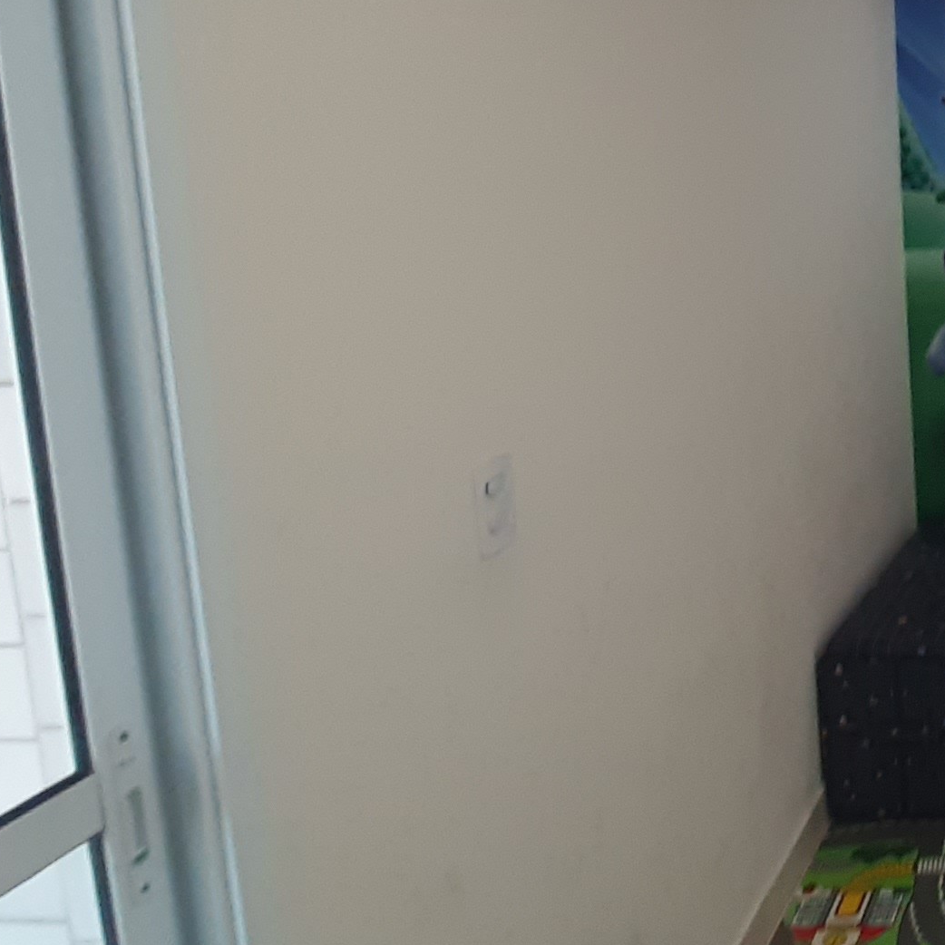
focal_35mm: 36
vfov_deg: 45.1
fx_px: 1112
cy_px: 287
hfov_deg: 34.1
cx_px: 1205
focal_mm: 1.42
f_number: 2.2
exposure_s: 1/40
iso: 80
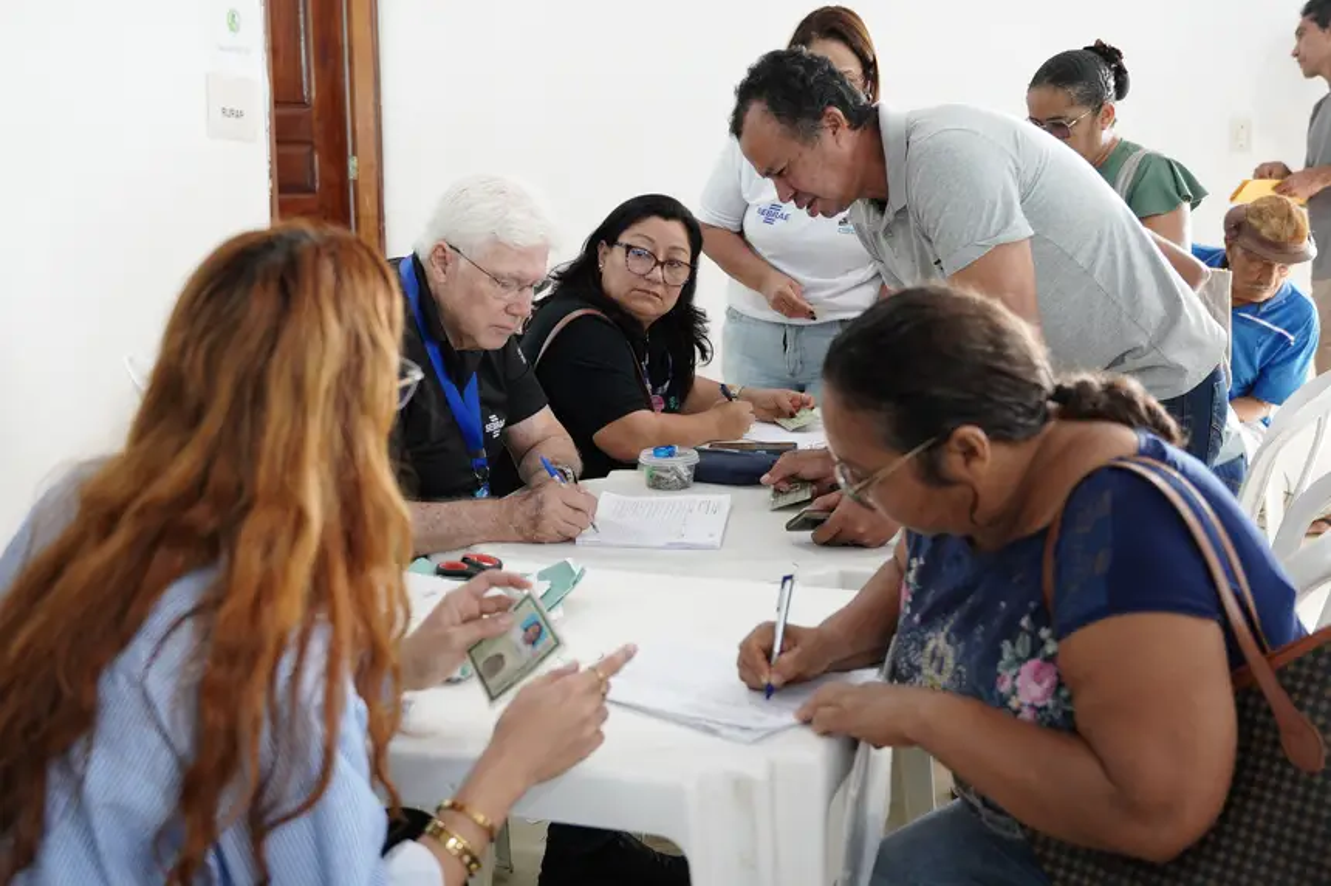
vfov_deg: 29.8
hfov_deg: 43.6
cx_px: 666
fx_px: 1662
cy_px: 443
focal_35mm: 45
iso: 2500
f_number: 2.8
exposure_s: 1/125
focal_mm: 30.1
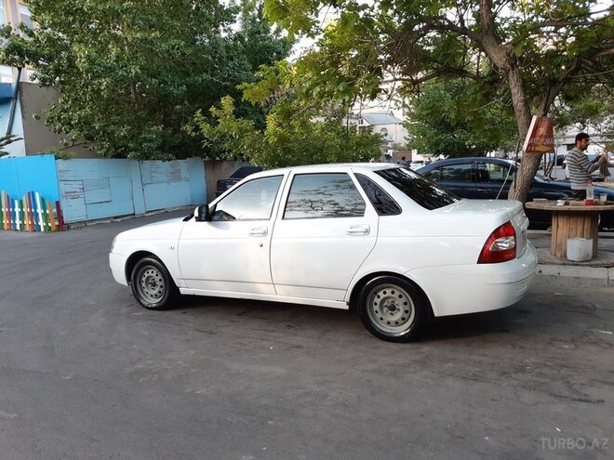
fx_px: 461
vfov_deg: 53.1
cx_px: 307
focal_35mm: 26
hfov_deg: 67.3
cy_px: 230
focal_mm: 3.93
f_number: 1.7
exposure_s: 1/143
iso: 40
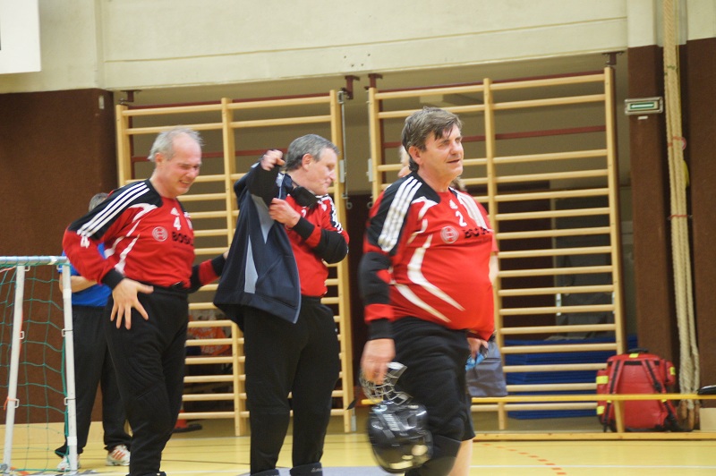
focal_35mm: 112
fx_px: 2236
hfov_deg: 18.2
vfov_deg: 12.2
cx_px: 358
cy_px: 238
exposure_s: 1/20
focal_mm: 75
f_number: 5.6
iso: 1600
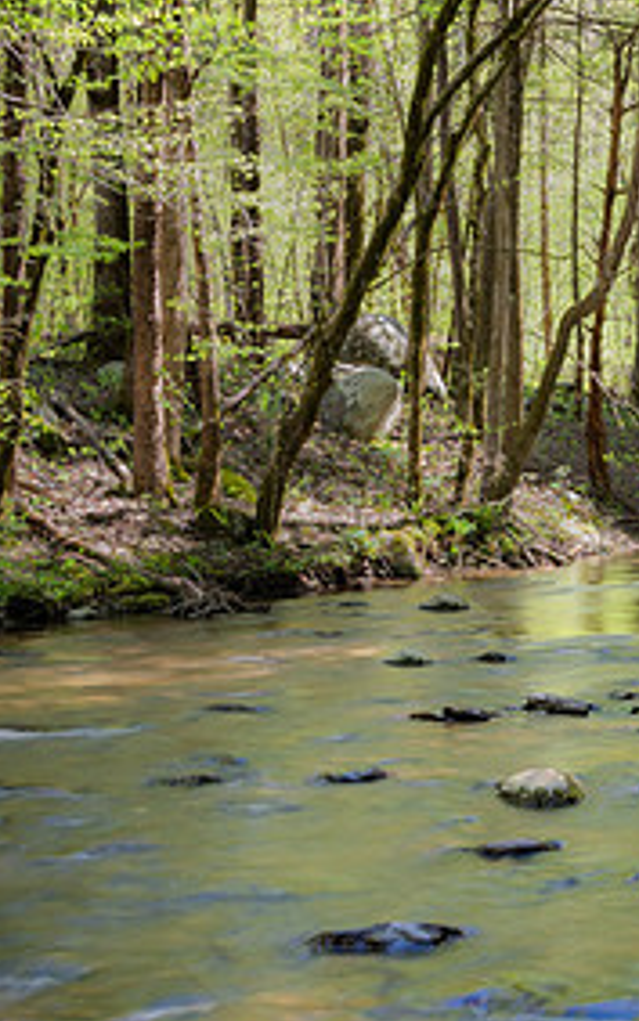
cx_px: 761
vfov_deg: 25.2
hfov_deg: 15.4
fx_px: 2284
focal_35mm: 82
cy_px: 565
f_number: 16
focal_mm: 36
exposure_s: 1.3
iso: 64
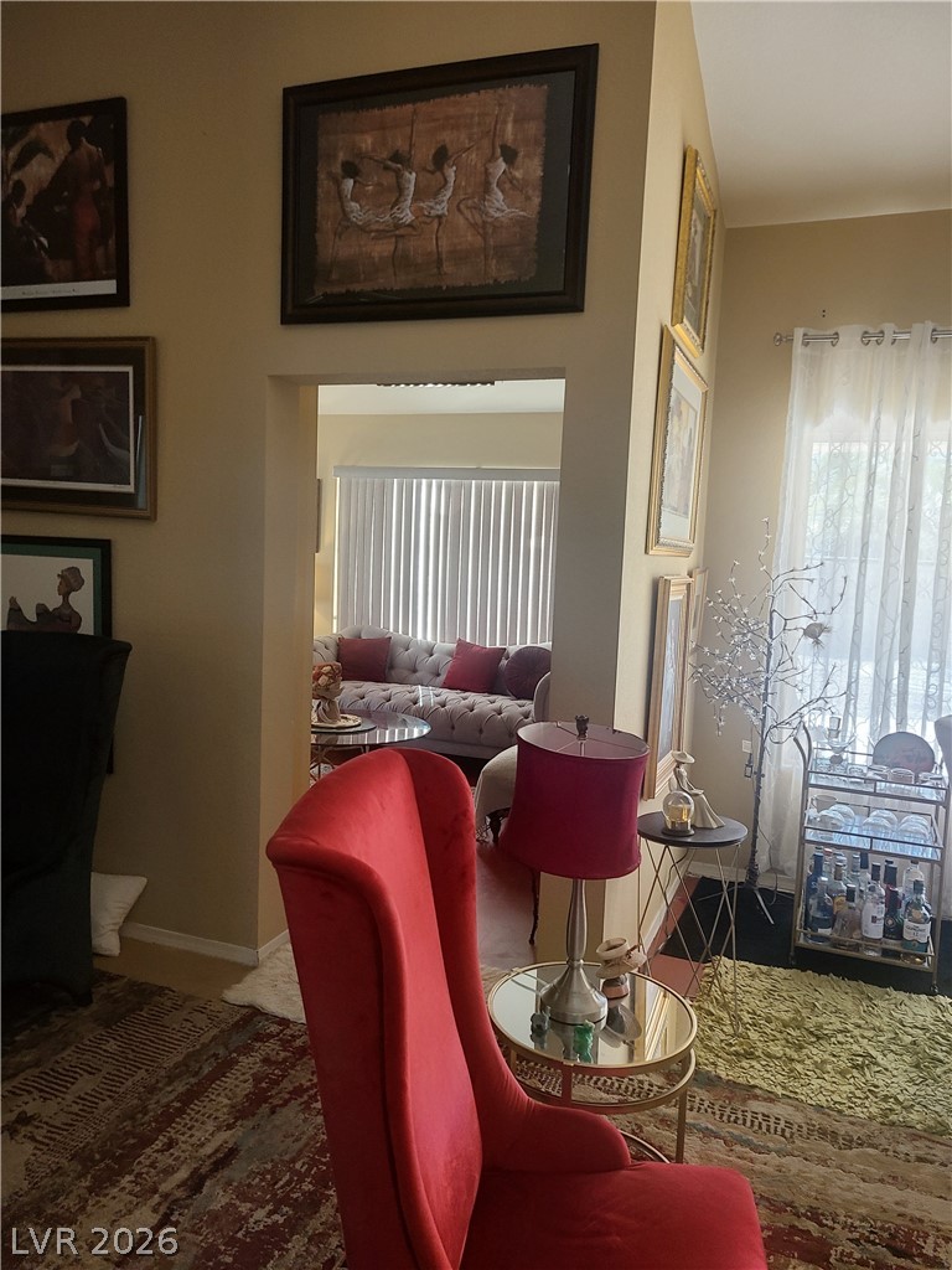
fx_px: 953
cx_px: 476
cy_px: 635
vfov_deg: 67.3
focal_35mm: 26
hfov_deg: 53.1
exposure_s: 1/60
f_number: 1.8
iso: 125
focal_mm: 5.4
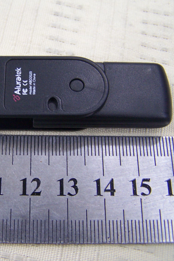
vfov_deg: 37.5
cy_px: 130
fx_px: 384
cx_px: 33
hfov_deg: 25.1
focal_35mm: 53
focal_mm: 6.3
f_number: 2.8
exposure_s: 1/8
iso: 140
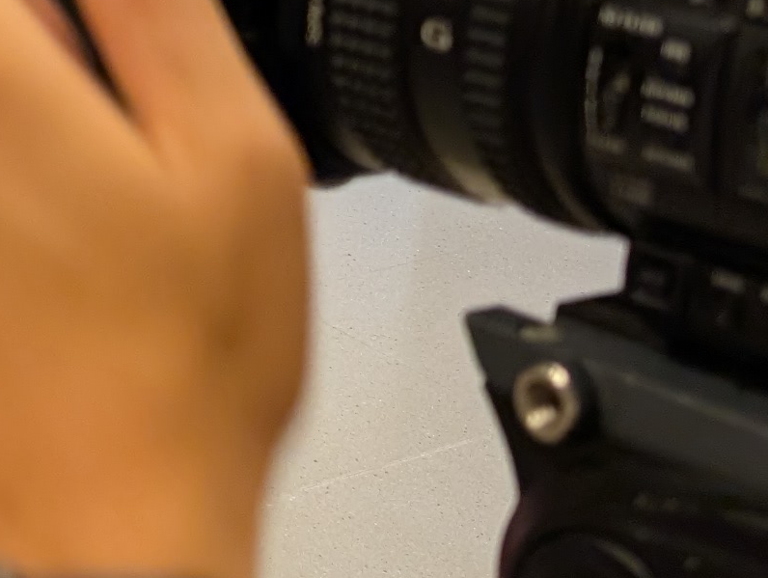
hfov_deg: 14.2
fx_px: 2732
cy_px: -30
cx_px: -606
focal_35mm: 123
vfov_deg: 11.9
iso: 161
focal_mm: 6.9
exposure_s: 1/50
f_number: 1.68
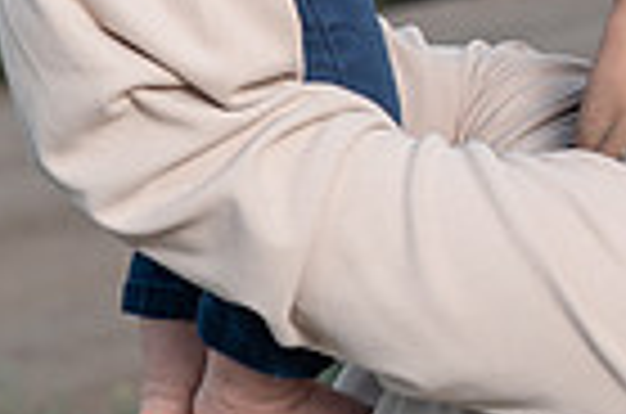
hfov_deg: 11.1
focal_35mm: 185
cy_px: -306
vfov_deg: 7.2
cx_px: 482
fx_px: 3210
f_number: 5
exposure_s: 1/160
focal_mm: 57
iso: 100
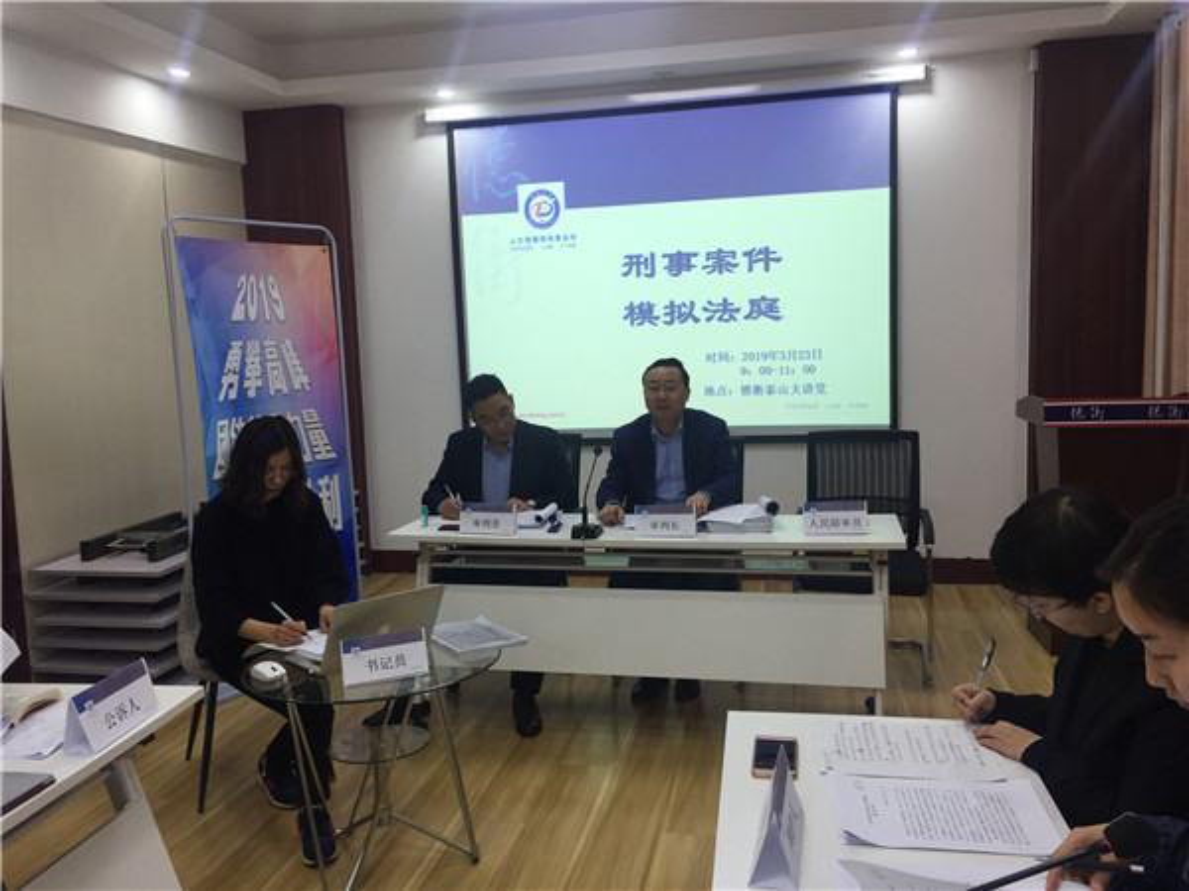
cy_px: 446
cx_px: 594
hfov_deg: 61.7
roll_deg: +1.5
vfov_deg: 48.2
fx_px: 996
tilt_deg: -6.1
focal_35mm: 29
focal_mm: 4.15
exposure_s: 1/50
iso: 32
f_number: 2.2
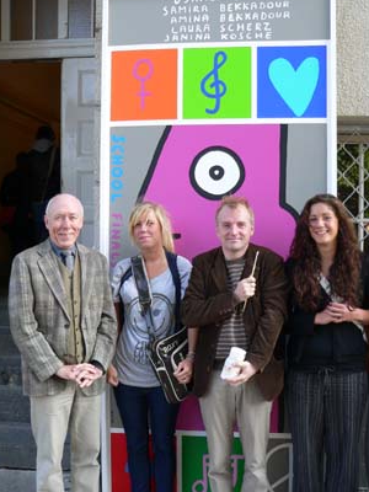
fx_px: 640
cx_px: 220
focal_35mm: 45
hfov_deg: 32.1
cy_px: 268
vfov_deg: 42.0
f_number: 2.8
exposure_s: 1/100
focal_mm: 6
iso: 80
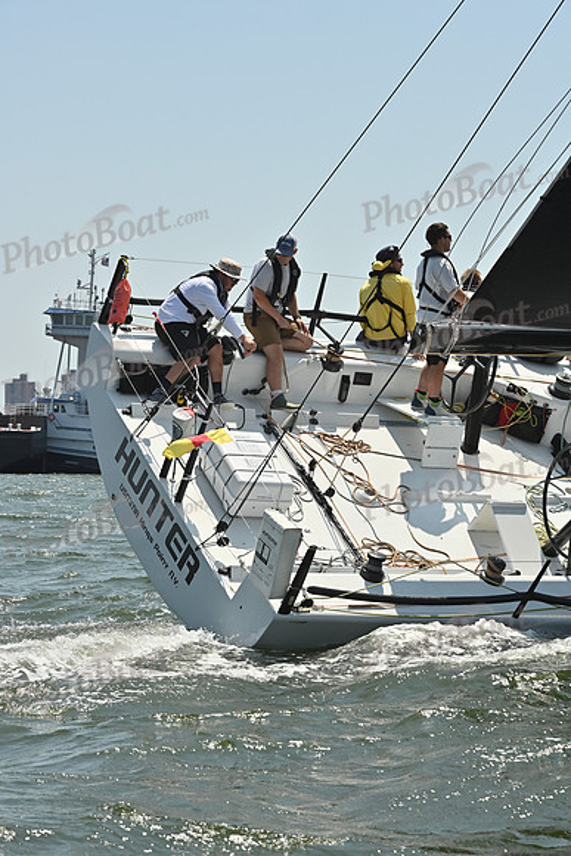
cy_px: 428
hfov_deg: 13.7
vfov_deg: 20.4
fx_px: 2378
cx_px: 286
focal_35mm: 100
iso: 320
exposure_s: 1/1250
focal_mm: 100
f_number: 10
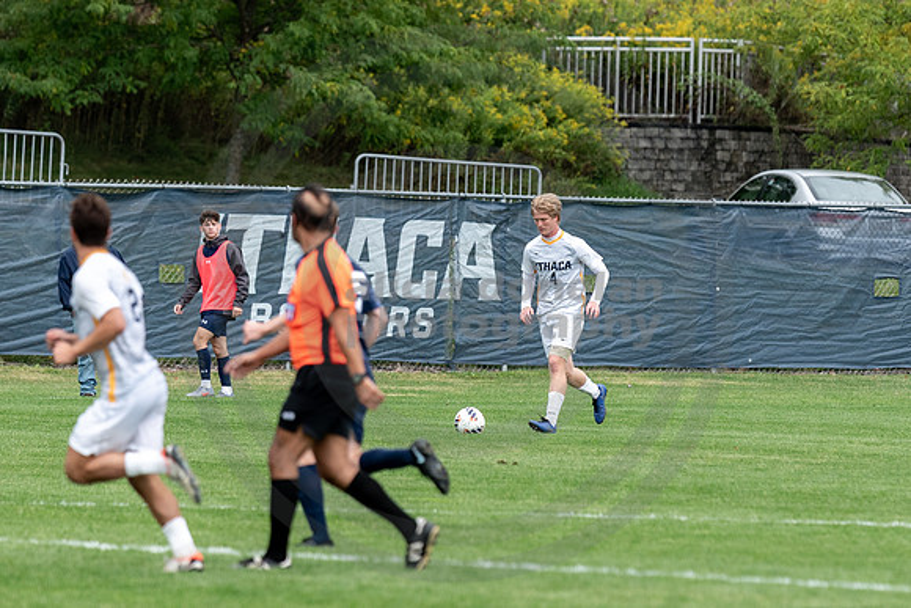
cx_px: 516
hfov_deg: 4.8
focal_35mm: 429
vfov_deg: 3.2
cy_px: 268
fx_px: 10855
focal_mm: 200
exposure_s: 1/640
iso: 320
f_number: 3.2
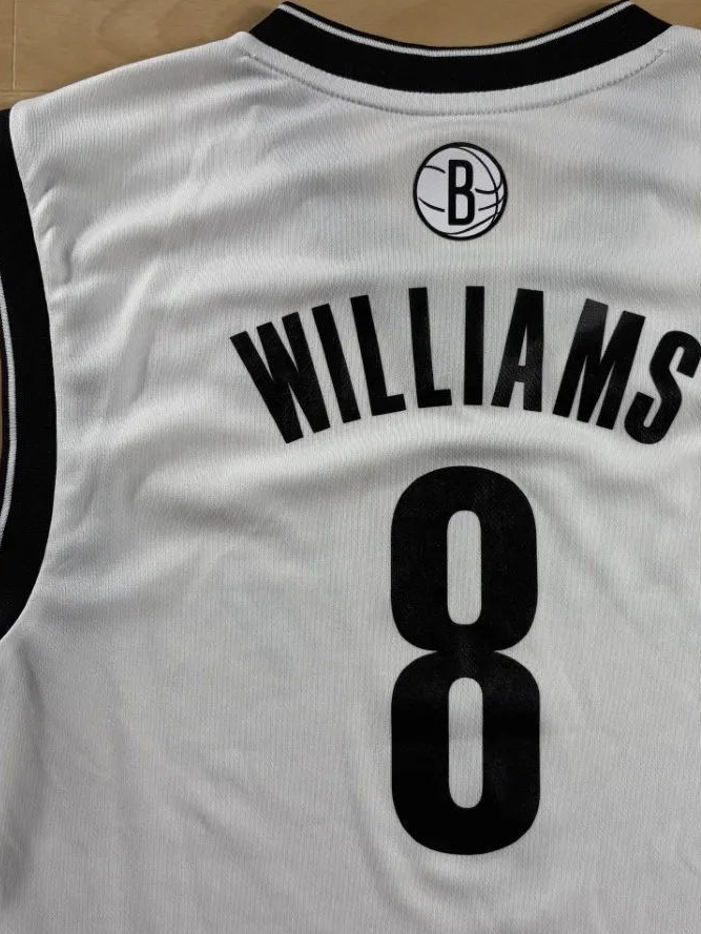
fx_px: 1053
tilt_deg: -79.5
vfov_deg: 47.8
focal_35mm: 39
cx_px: 455
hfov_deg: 36.5
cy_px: 494
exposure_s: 1/379
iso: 50
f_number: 1.6
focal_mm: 5.96
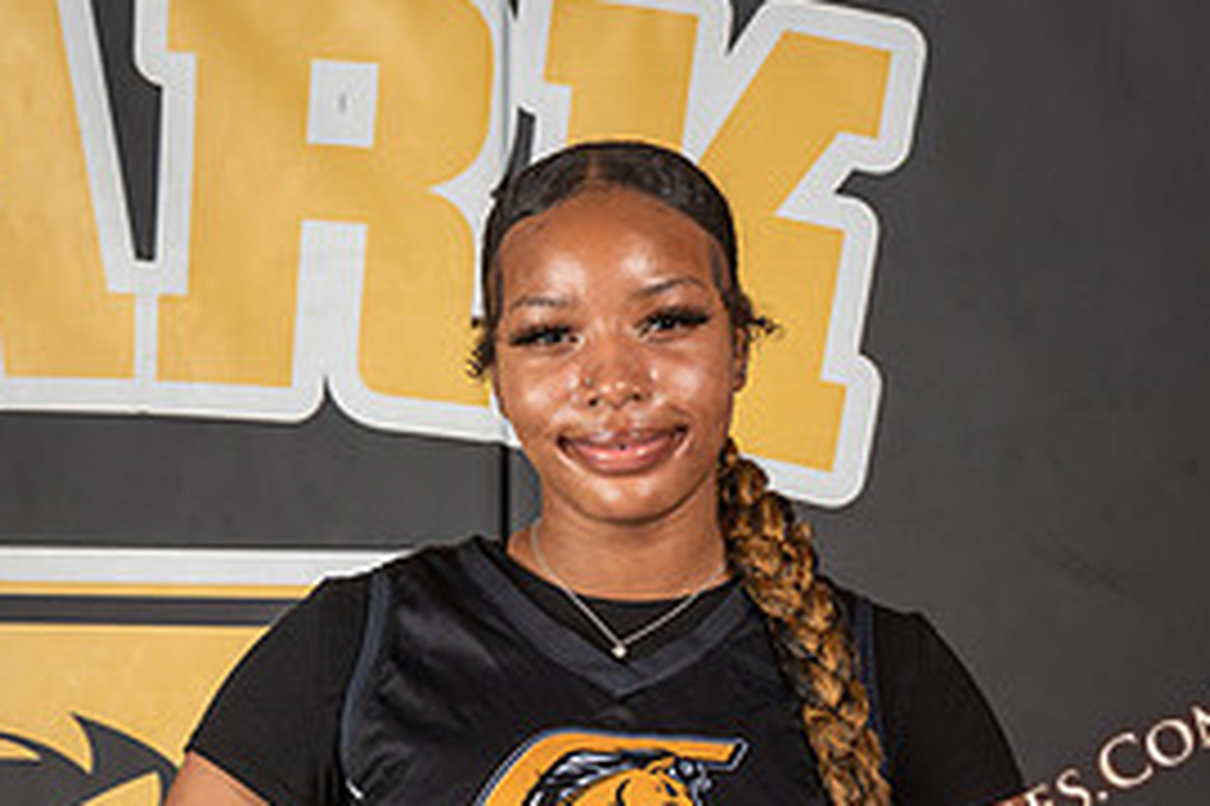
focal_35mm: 226
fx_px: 7591
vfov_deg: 6.0
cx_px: 609
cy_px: 968
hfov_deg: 9.1
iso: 100
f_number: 9
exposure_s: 1/125
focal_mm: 135
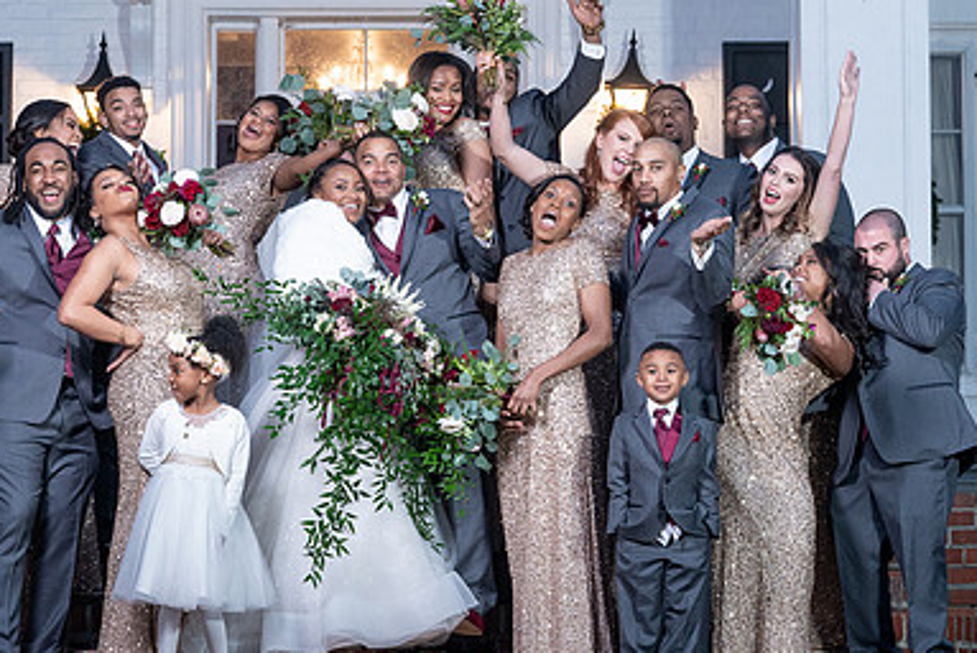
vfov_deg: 8.3
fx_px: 4508
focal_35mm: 166
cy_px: 213
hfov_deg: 12.4
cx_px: 330
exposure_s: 1/100
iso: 2000
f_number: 6.3
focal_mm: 102
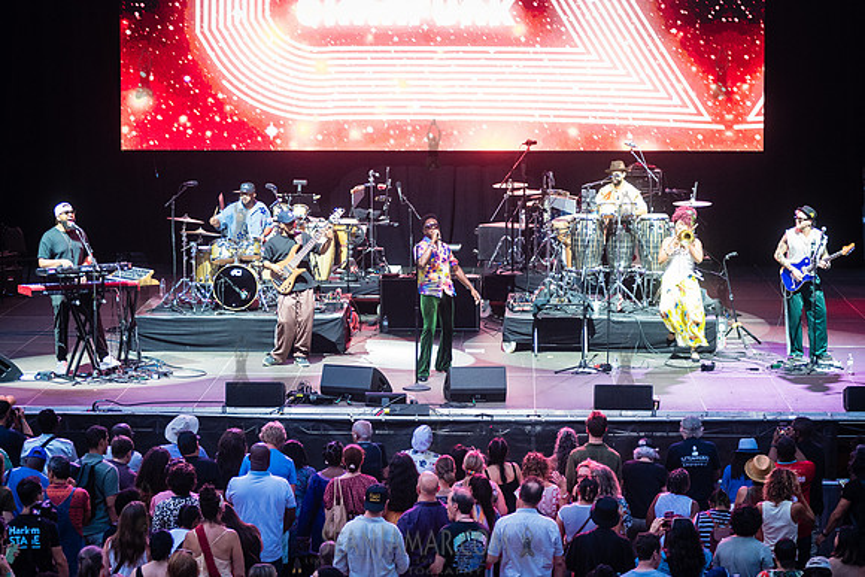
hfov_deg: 18.4
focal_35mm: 111
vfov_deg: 12.3
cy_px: 288
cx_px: 432
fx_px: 2670
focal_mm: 105
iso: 3200
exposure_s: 1/400
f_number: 3.2
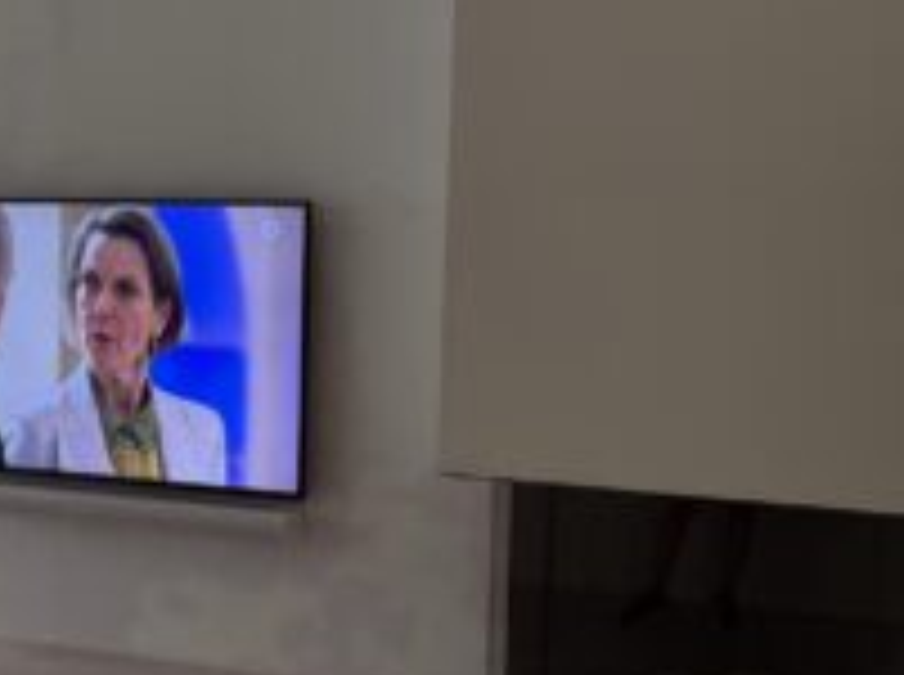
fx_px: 1590
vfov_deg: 23.9
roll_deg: -0.9
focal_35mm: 61
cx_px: 328
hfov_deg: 31.6
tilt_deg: -4.8
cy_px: 410
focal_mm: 6.76
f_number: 1.78
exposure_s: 1/100
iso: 320
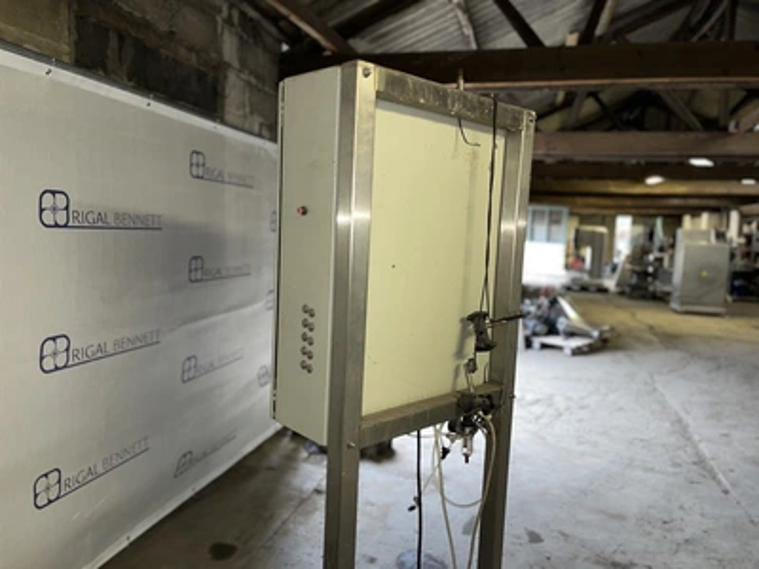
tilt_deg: -6.7
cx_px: 380
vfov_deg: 53.1
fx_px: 570
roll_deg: -2.1
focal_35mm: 26
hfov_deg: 67.3
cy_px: 284
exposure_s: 1/20
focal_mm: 5.1
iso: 64
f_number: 1.6
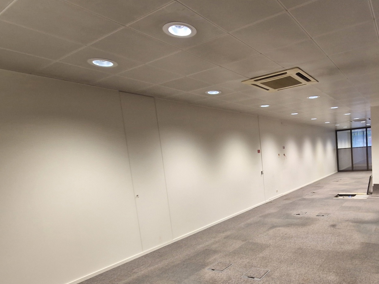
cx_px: 278
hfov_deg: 74.1
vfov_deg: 62.4
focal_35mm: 21
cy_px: 180
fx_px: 230
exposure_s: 1/50
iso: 250
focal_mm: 2.2
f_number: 2.2
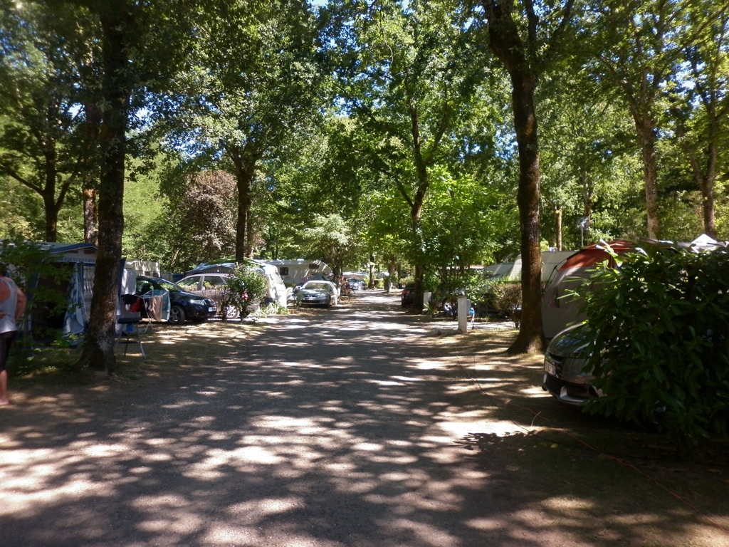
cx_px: 364
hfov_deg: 63.4
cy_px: 274
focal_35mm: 28
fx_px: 590
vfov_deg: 49.7
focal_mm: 5
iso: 80
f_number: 2.8
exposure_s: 1/200
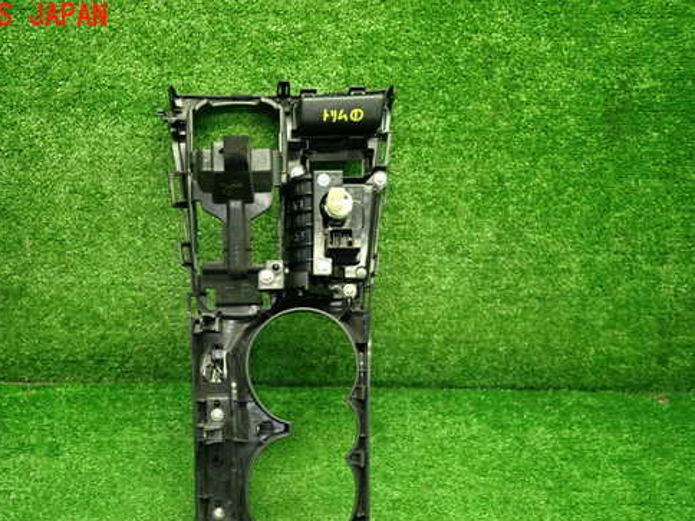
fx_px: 622
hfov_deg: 57.9
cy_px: 321
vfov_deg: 45.1
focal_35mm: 31
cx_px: 277
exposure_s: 1/30
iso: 200
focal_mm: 4.5
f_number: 2
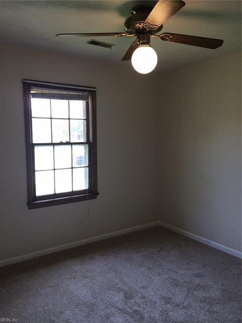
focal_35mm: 29
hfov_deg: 48.2
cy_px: 162
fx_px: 270
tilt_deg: -8.1
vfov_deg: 61.7
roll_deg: +0.8
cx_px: 121
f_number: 2.2
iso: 64
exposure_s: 1/120
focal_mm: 4.15
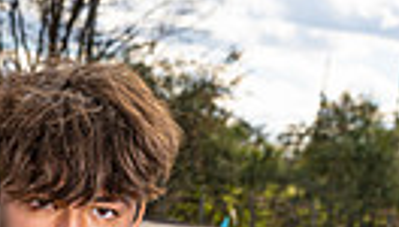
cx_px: 115
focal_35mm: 153
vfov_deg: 7.3
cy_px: 623
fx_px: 1623
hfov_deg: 14.0
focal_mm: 43
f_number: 6.3
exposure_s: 1/250
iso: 100
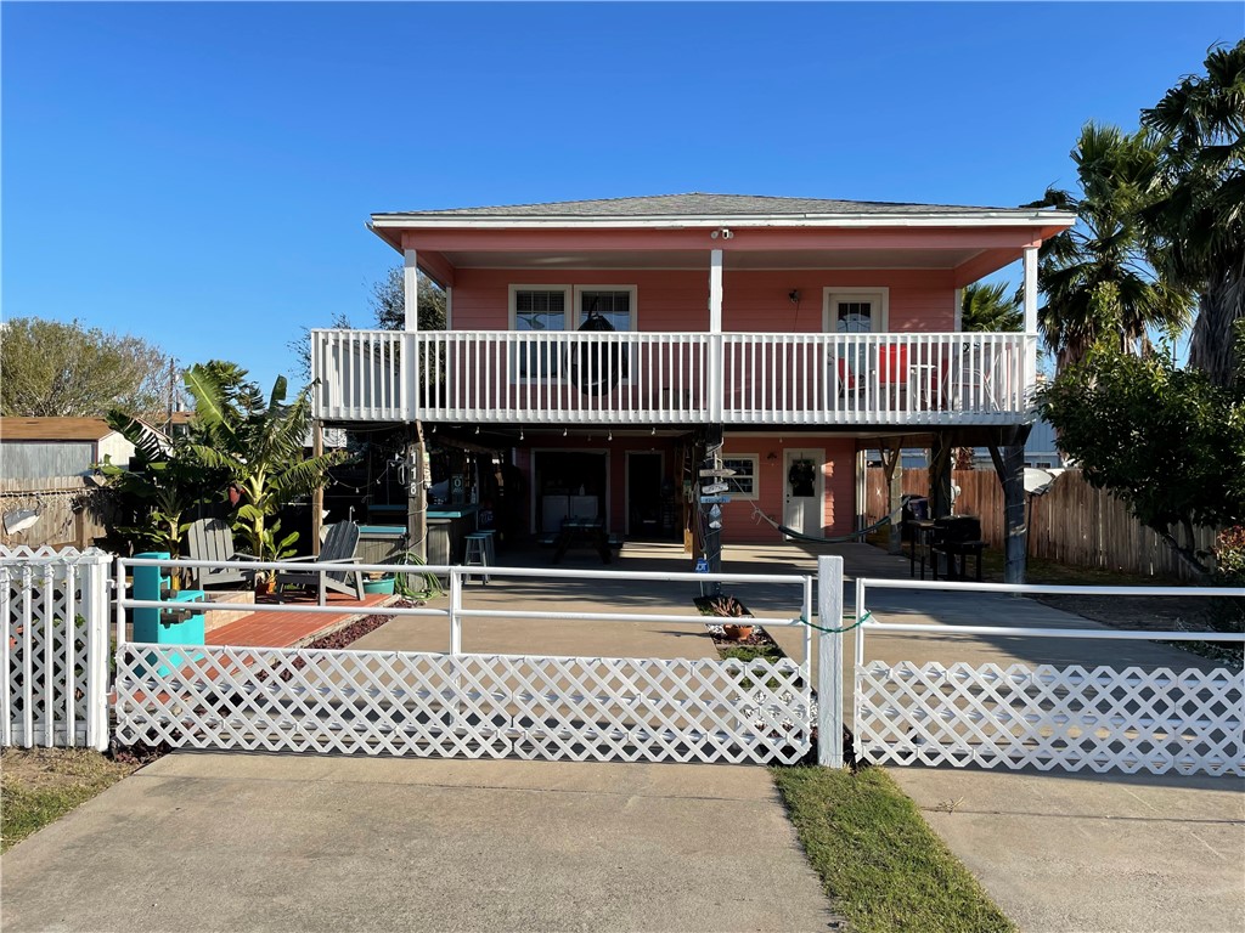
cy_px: 466
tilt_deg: -0.4
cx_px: 622
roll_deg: -0.2
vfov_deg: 53.1
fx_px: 935
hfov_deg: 67.3
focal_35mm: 26
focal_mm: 4.2
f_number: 1.6
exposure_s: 1/3401
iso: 32
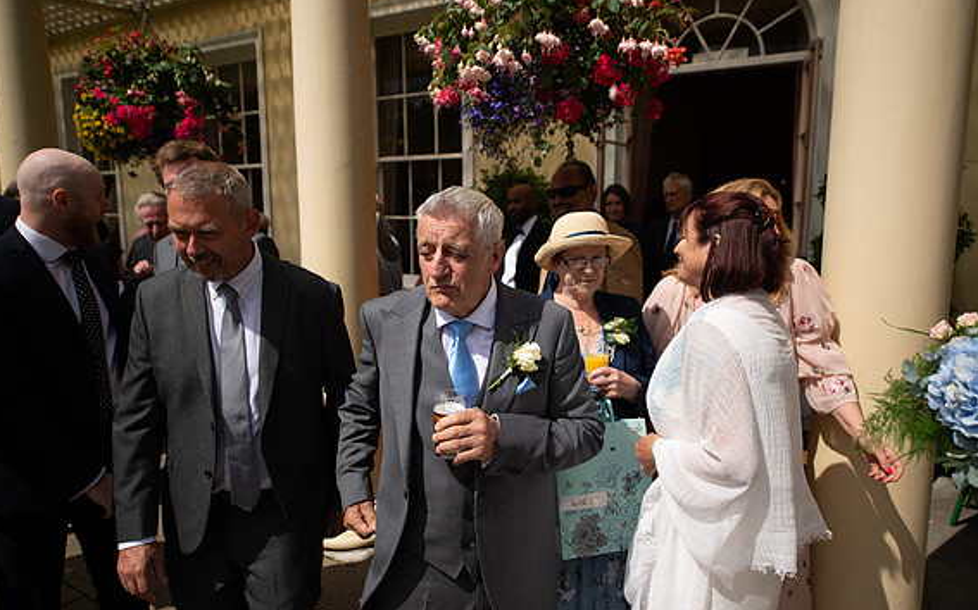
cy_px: 300
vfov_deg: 49.2
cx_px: 490
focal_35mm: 25
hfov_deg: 72.6
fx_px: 666
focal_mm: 24
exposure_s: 1/4000
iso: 100
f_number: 2.8
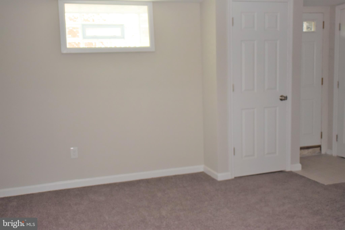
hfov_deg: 53.1
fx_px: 345
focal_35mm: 36
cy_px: 115
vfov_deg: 36.9
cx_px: 172
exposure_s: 1/200
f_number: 4.5
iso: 800
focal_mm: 24
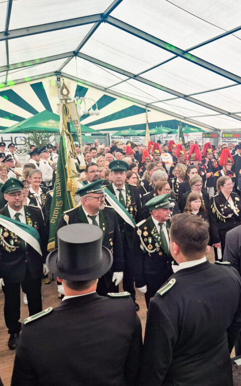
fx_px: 347
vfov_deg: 58.1
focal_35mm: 33
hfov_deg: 37.3
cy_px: 192
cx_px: 182
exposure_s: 1/180
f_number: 1.8
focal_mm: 5.4
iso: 80
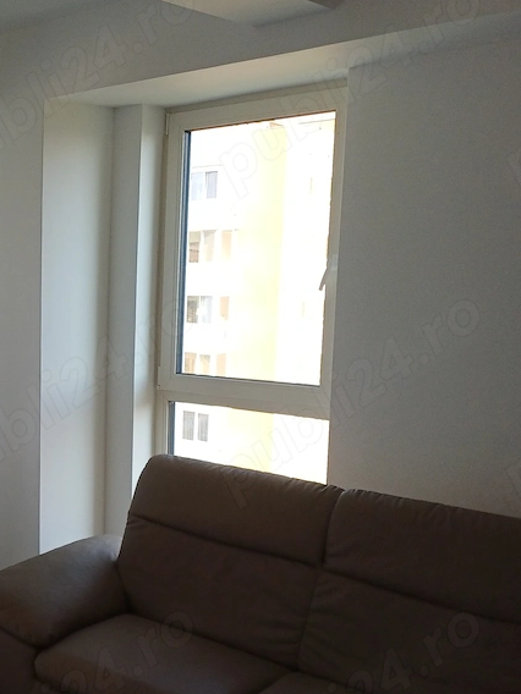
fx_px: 883
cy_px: 418
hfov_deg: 29.0
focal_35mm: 44
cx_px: -81
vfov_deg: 42.7
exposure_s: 1/120
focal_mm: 4.65
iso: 64
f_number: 1.8
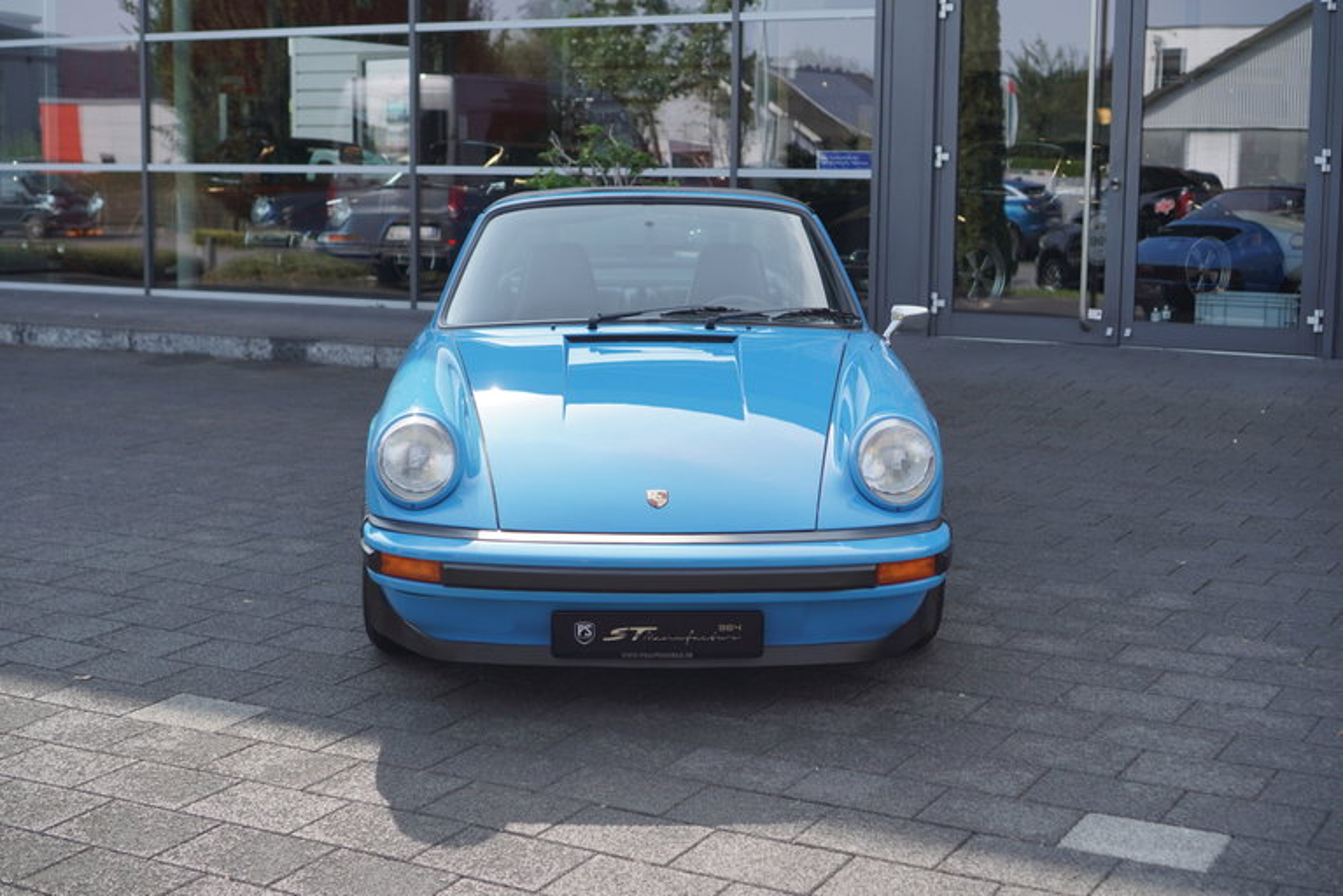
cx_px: 672
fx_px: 1959
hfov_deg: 37.8
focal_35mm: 52
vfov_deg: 25.8
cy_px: 448
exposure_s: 1/1250
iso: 160
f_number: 3.2
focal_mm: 35
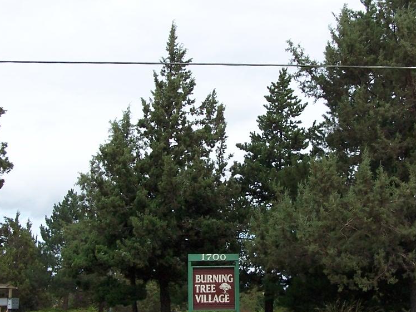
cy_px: 169
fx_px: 733
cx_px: 229
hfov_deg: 31.7
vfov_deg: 24.0
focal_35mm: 61
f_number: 4
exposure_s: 1/500
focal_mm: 6.3
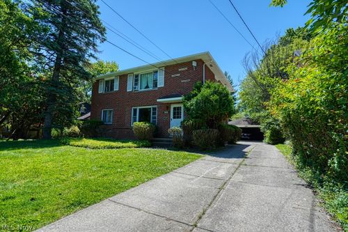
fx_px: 164
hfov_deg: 93.3
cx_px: 174
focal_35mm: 17
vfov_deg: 70.4
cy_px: 116
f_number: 8
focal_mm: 17
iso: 80
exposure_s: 1/200
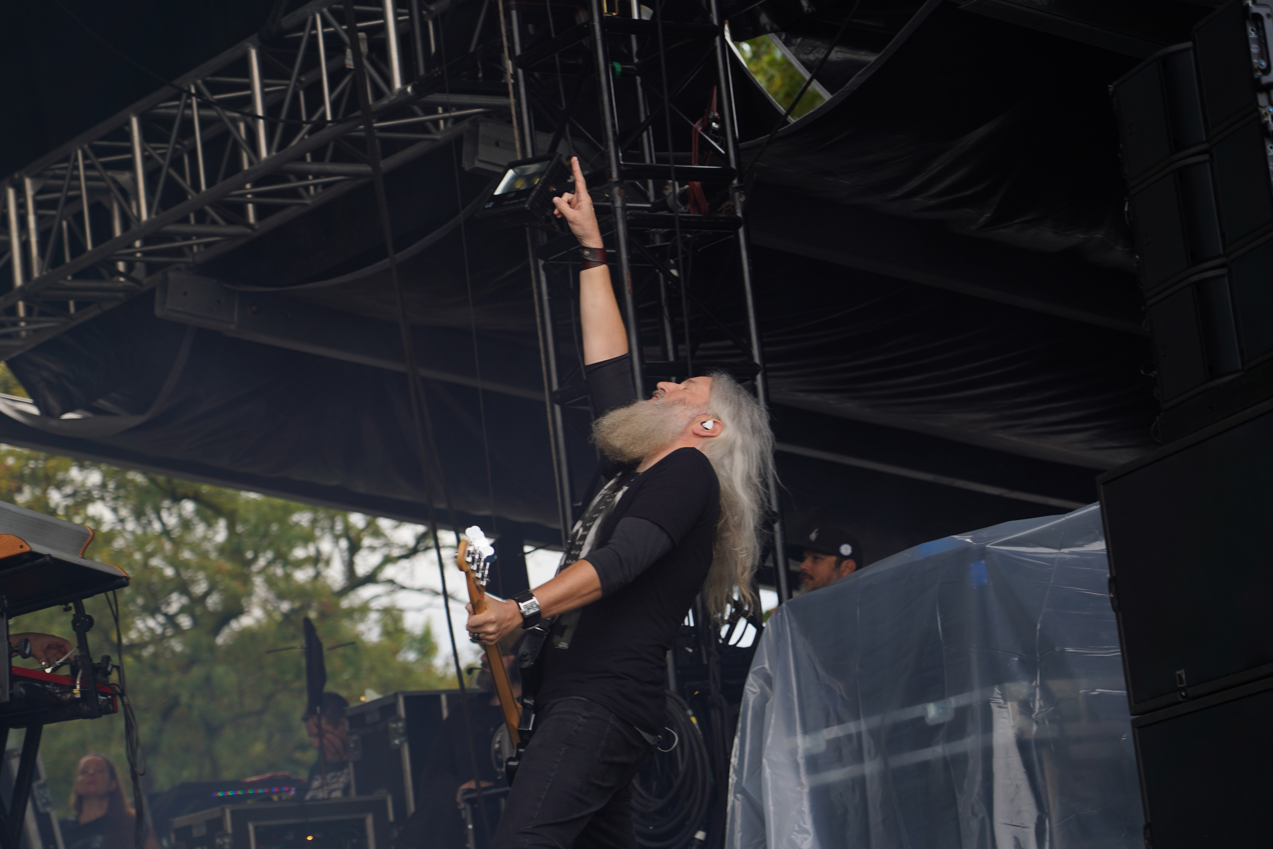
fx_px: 3713
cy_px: 424
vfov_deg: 13.0
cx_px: 636
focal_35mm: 105
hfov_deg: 19.5
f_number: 4.5
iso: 100
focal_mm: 105
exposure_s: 1/160
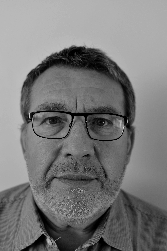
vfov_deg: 37.9
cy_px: 126
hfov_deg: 25.8
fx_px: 365
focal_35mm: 52
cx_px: 84
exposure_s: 1/160
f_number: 2.8
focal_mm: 35
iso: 200
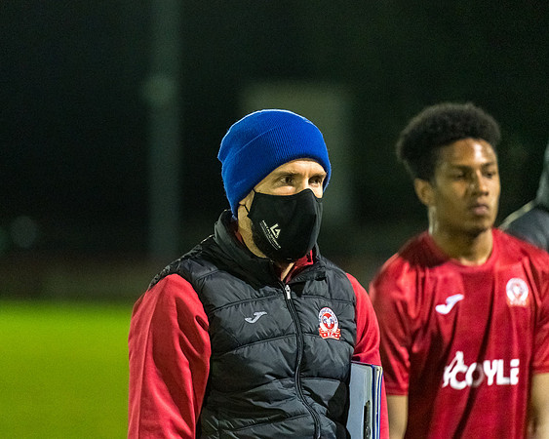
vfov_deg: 6.8
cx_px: 204
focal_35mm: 229
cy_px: 209
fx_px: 3719
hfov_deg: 8.4
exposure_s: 1/1000
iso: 6400
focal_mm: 194
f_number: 2.8
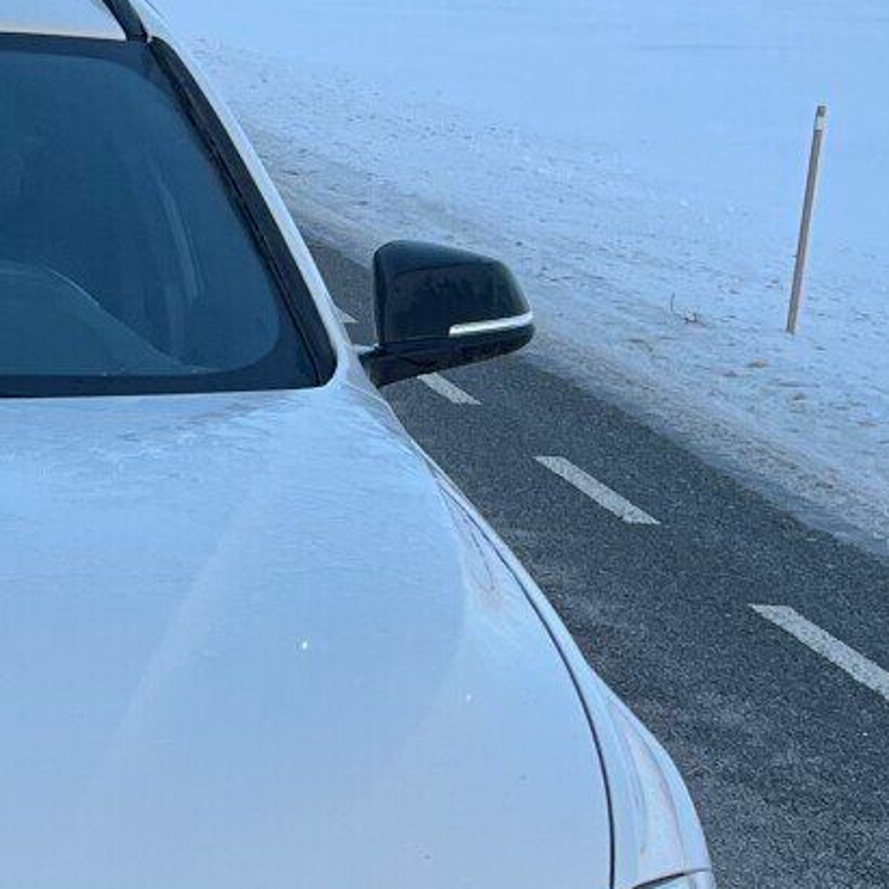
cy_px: 834
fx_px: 3167
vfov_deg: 15.7
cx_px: -366
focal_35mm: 109
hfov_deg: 15.0
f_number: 1.6
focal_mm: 5.1
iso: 40
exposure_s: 1/100
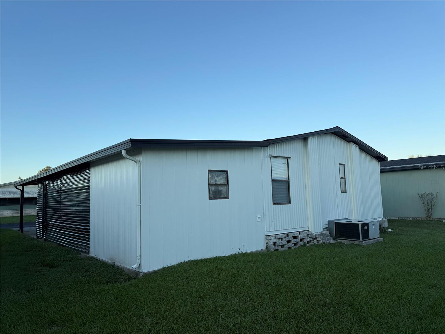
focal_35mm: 24
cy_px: 167
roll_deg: +1.4
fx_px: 309
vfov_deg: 56.8
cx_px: 222
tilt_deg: +6.6
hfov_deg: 71.6
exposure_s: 1/1653
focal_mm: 6.76
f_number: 1.78
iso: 80
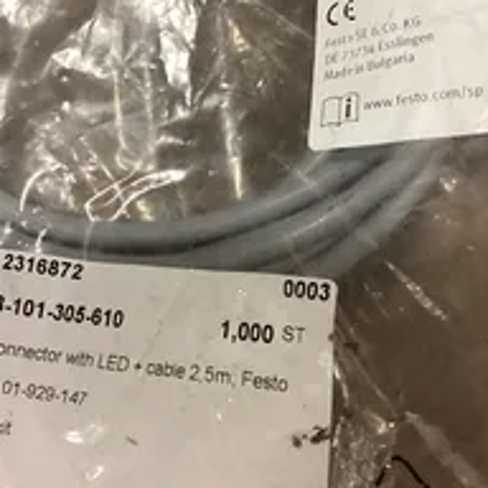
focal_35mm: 57
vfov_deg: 29.8
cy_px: 150
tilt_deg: -76.0
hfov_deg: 30.0
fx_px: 909
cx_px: 231
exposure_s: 1/40
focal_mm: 3.3
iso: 320
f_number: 2.4
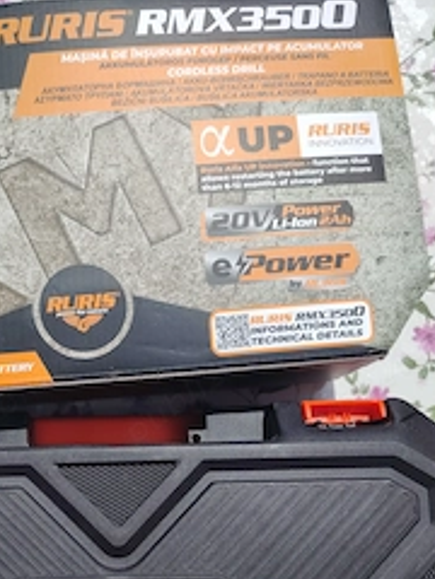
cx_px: 118
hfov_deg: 35.3
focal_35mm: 40
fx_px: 670
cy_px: 425
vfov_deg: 45.4
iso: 101
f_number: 1.75
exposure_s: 1/1446
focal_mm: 5.25
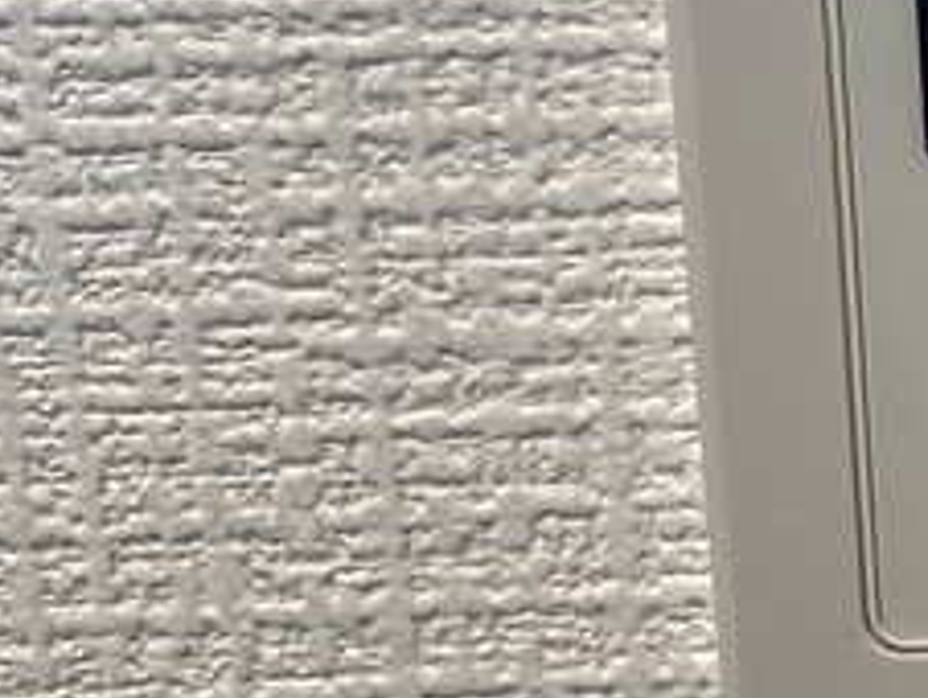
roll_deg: +1.3
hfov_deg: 18.8
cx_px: 1396
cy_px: -8
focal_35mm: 92
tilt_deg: -12.6
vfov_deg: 15.8
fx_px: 2469
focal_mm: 4.25
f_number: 1.8
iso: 80
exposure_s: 1/60
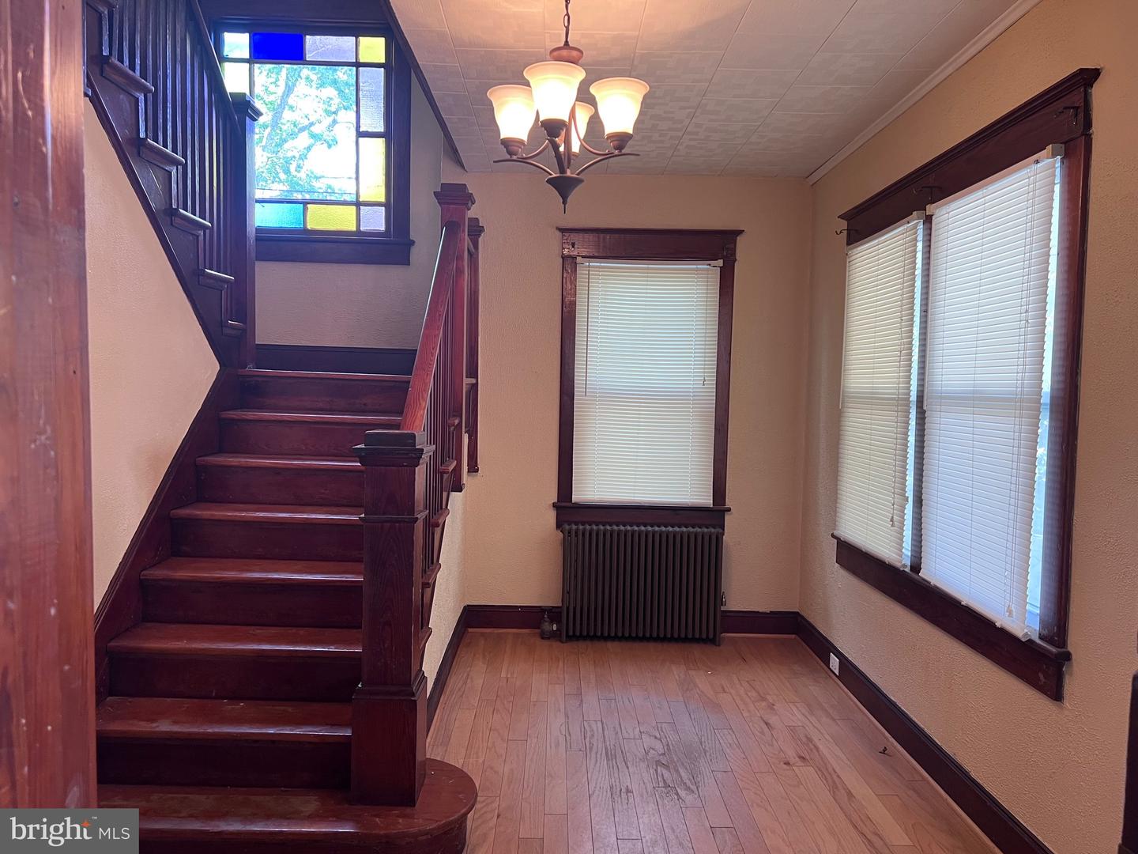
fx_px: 855
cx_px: 569
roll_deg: -1.7
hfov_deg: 67.3
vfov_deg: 53.1
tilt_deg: -4.9
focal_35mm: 26
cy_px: 427
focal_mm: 5.7
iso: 100
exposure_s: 1/60
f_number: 1.5
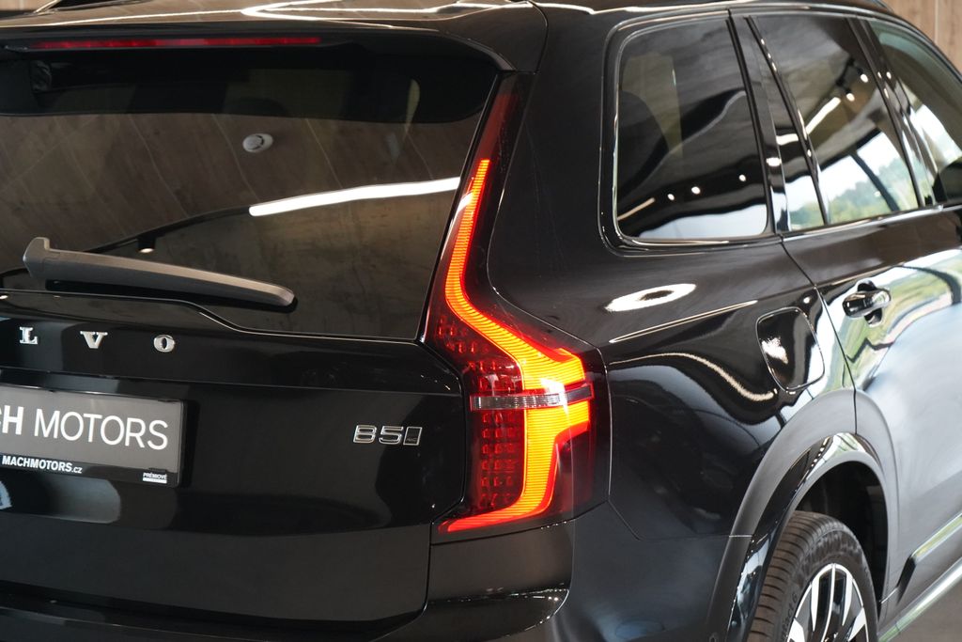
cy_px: 321
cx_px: 481
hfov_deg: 28.8
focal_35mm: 70
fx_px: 1871
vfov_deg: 19.5
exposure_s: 1/160
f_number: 5.6
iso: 10000
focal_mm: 70
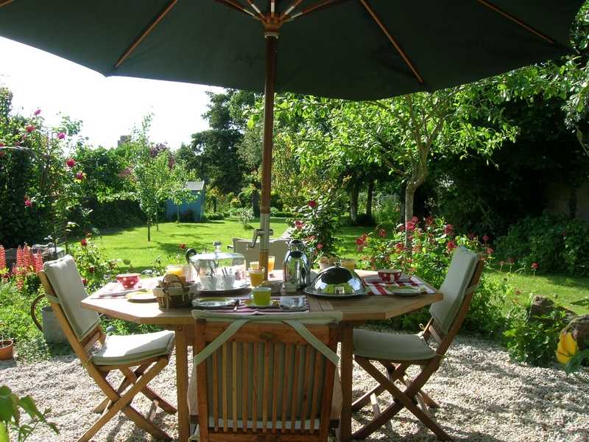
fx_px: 579
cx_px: 294
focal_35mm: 34
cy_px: 221
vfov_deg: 41.8
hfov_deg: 54.0
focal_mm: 5.7
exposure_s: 1/173
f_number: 4.9
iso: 50
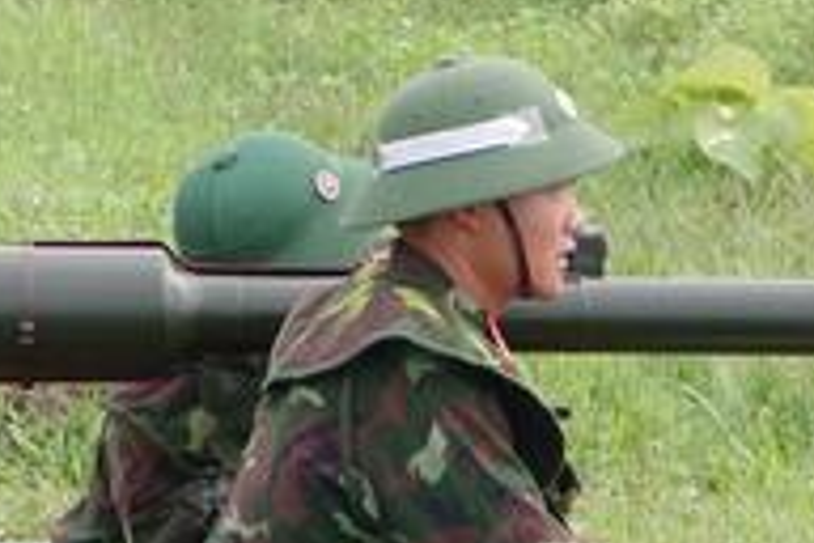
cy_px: -252
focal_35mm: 239
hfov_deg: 8.6
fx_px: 5404
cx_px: 242
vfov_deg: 5.7
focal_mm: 36
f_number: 5
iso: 800
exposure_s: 1/1250
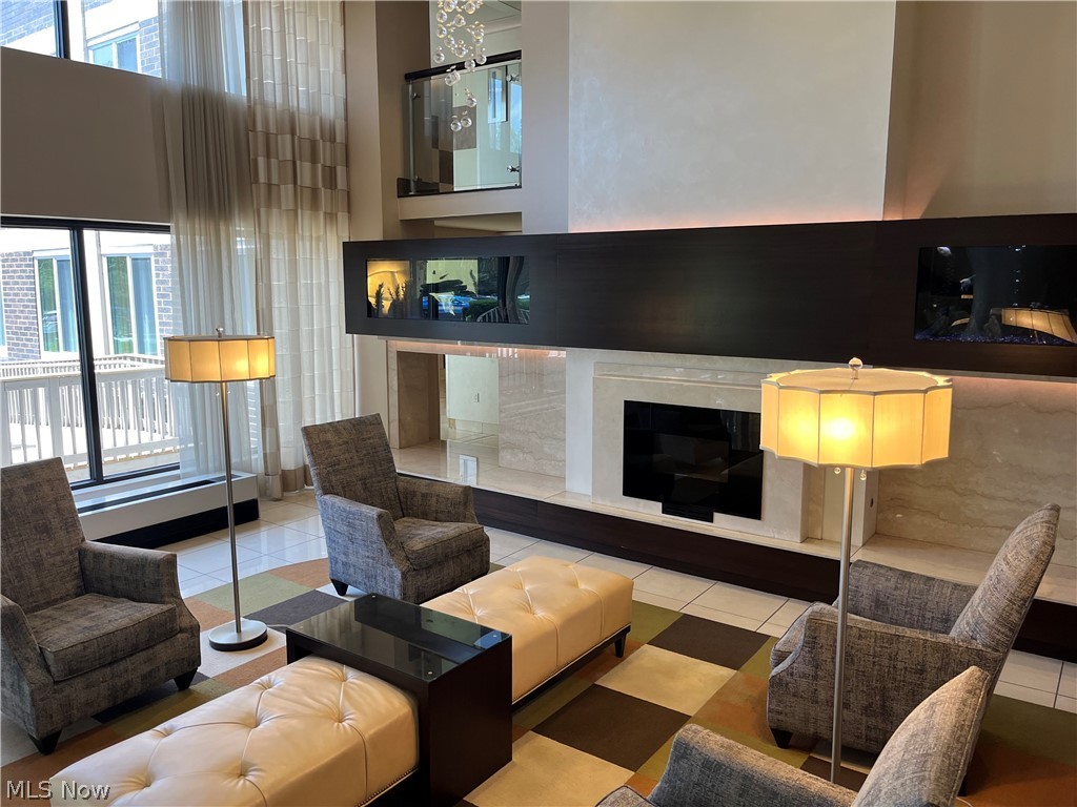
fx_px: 809
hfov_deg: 67.3
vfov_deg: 53.1
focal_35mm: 26
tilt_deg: -7.6
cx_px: 538
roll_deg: -0.3
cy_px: 404
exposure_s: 1/120
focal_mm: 5.1
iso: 100
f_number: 1.6
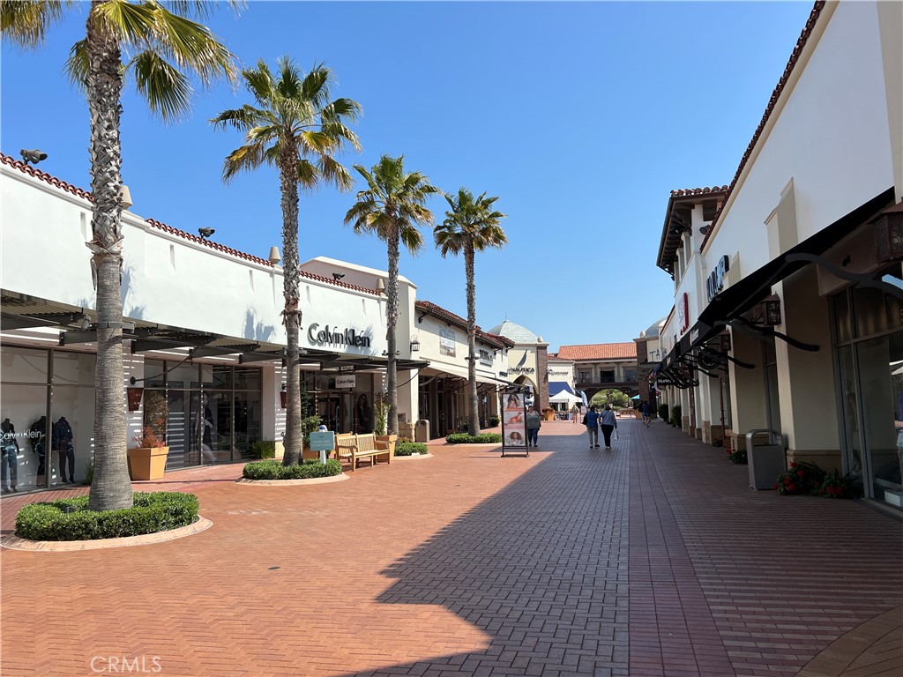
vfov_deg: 53.1
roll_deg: +1.7
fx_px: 678
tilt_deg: +4.2
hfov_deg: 67.3
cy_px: 338
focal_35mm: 26
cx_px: 452
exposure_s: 1/4274
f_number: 1.5
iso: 50
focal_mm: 5.7
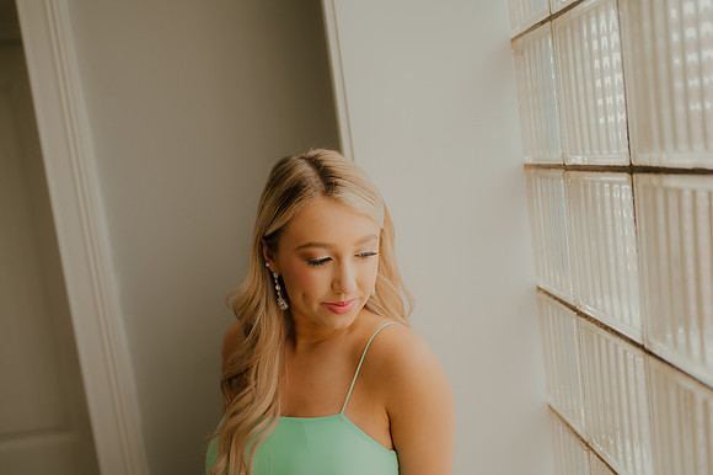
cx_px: 356
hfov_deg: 54.5
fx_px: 693
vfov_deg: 37.8
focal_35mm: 35
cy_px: 238
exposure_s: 1/800
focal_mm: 35
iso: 400
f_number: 2.5
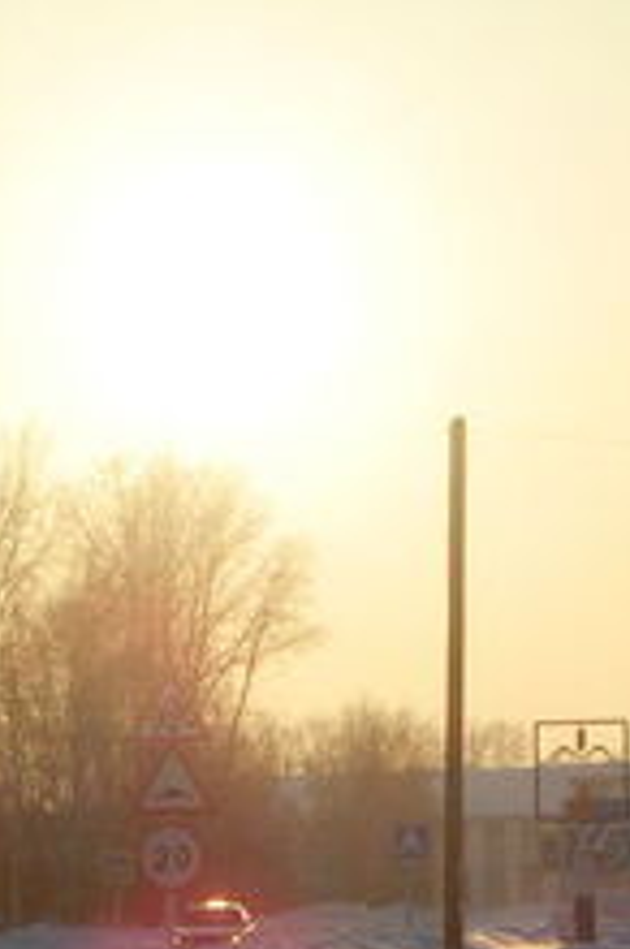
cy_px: 1275
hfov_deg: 6.4
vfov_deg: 9.5
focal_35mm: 213
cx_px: 341
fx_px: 5608
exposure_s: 1/160
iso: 80
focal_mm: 9.16
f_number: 11
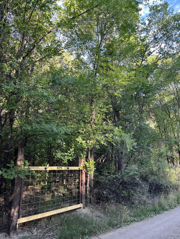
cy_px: 120
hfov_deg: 53.1
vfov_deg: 67.3
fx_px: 180
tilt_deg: +16.7
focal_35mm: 26
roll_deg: -0.7
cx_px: 90
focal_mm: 5.1
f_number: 1.6
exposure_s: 1/122
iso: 50
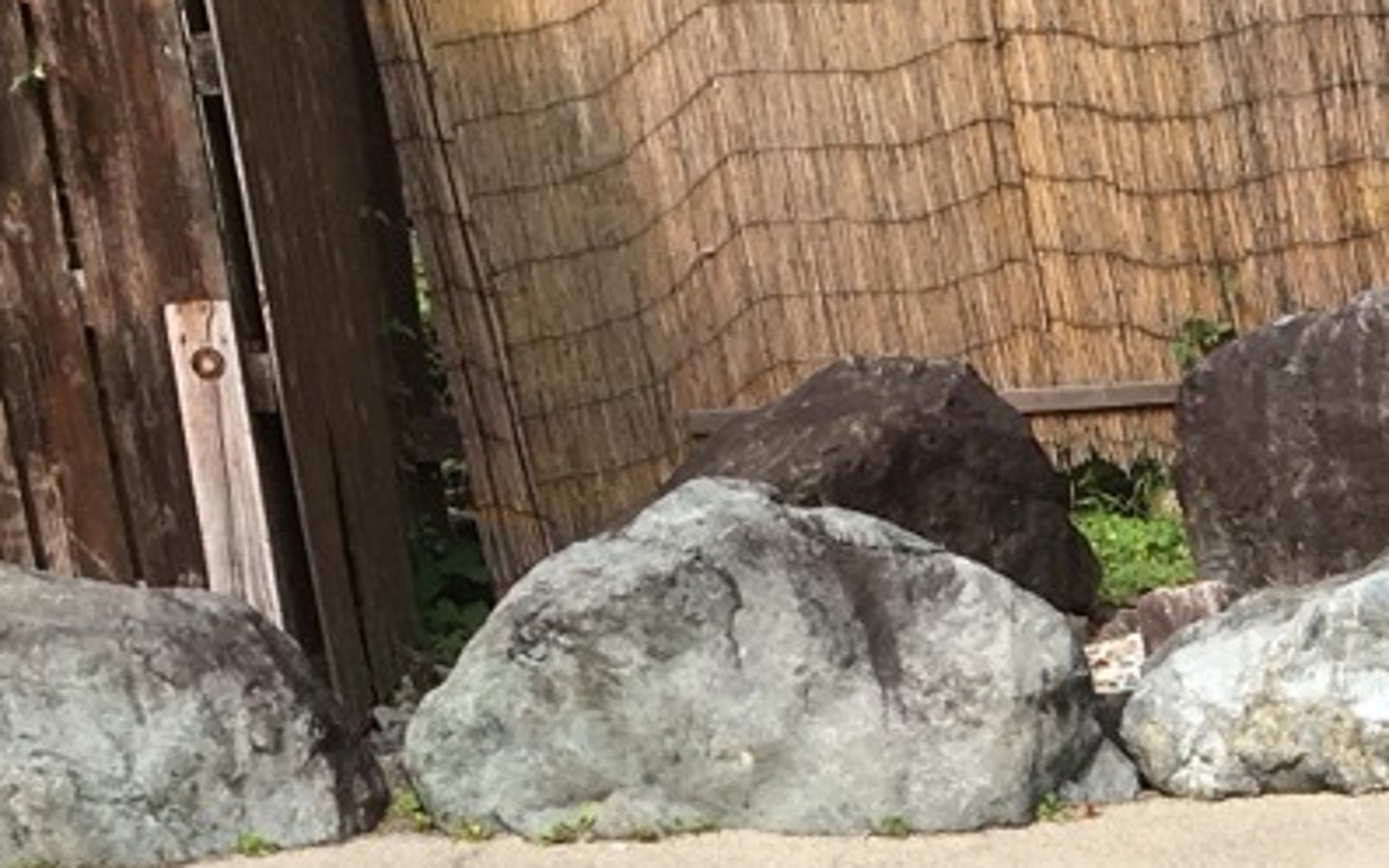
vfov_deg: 9.9
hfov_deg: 15.3
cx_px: 2215
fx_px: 4693
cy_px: 1670
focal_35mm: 124
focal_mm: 4.15
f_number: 2.2
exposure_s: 1/610
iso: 25
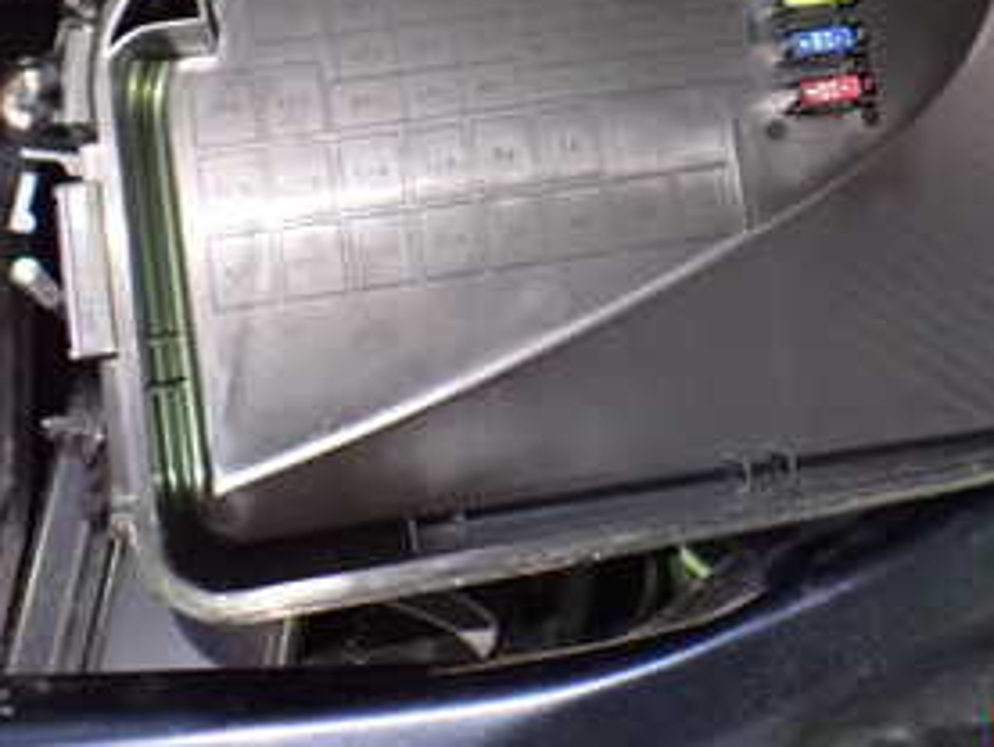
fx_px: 1867
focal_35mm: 65
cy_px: -22
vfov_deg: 21.7
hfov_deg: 29.4
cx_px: 728
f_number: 2.3
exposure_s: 1/30
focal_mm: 5.4
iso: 1600
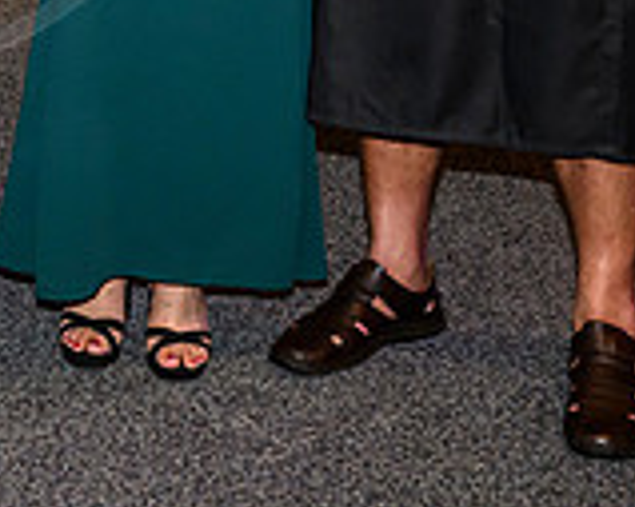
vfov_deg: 9.8
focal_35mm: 150
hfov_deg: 12.6
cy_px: -380
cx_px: -112
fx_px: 2817
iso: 2500
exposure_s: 1/160
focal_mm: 35
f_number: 5.6
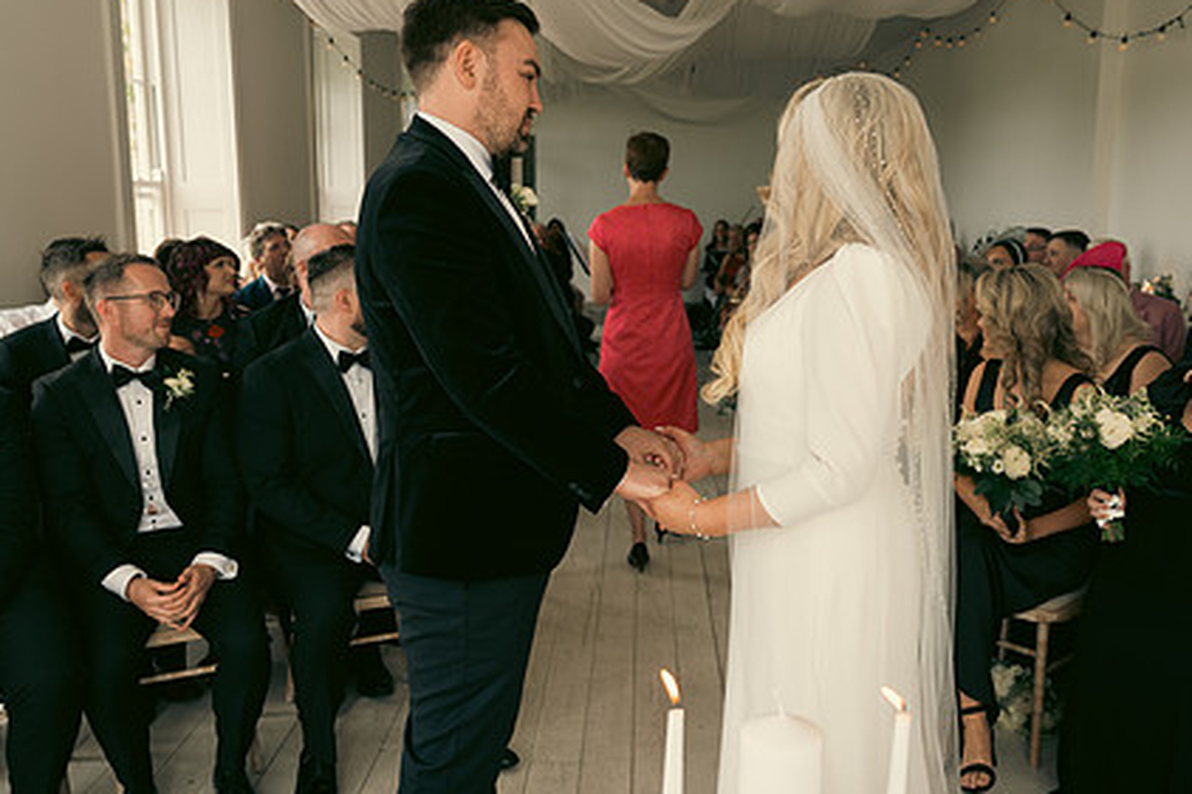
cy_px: 394
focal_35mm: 33
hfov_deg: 57.1
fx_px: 1092
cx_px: 655
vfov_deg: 39.9
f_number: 3.5
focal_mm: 24
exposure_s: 1/160
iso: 250
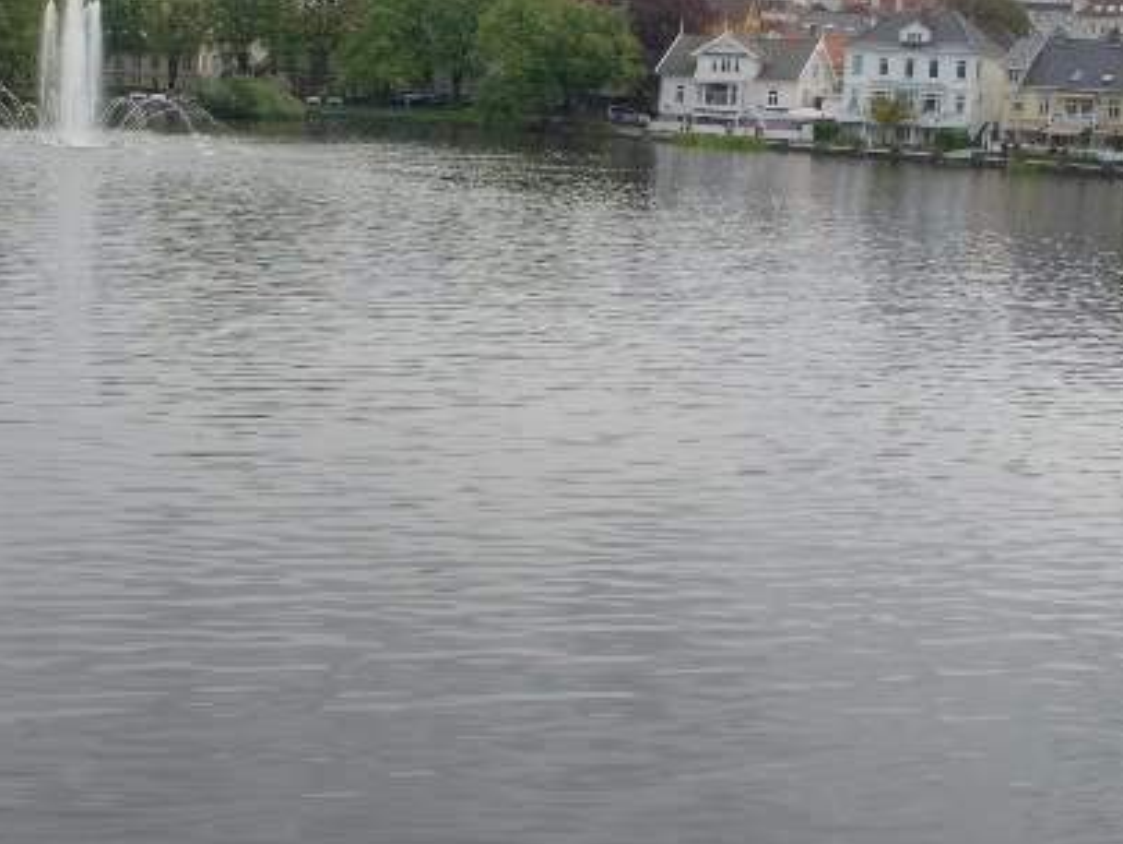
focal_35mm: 52
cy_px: 255
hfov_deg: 36.5
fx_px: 1688
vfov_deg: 27.8
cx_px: 390
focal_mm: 7.1
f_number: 5.6
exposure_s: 1/800
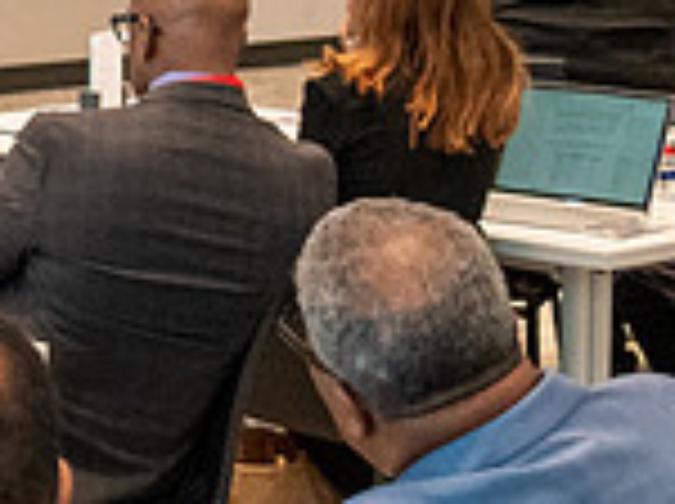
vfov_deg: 7.5
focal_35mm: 194
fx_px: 3777
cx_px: -598
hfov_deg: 9.6
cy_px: -155
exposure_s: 1/125
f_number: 4.5
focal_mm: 35
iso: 3200
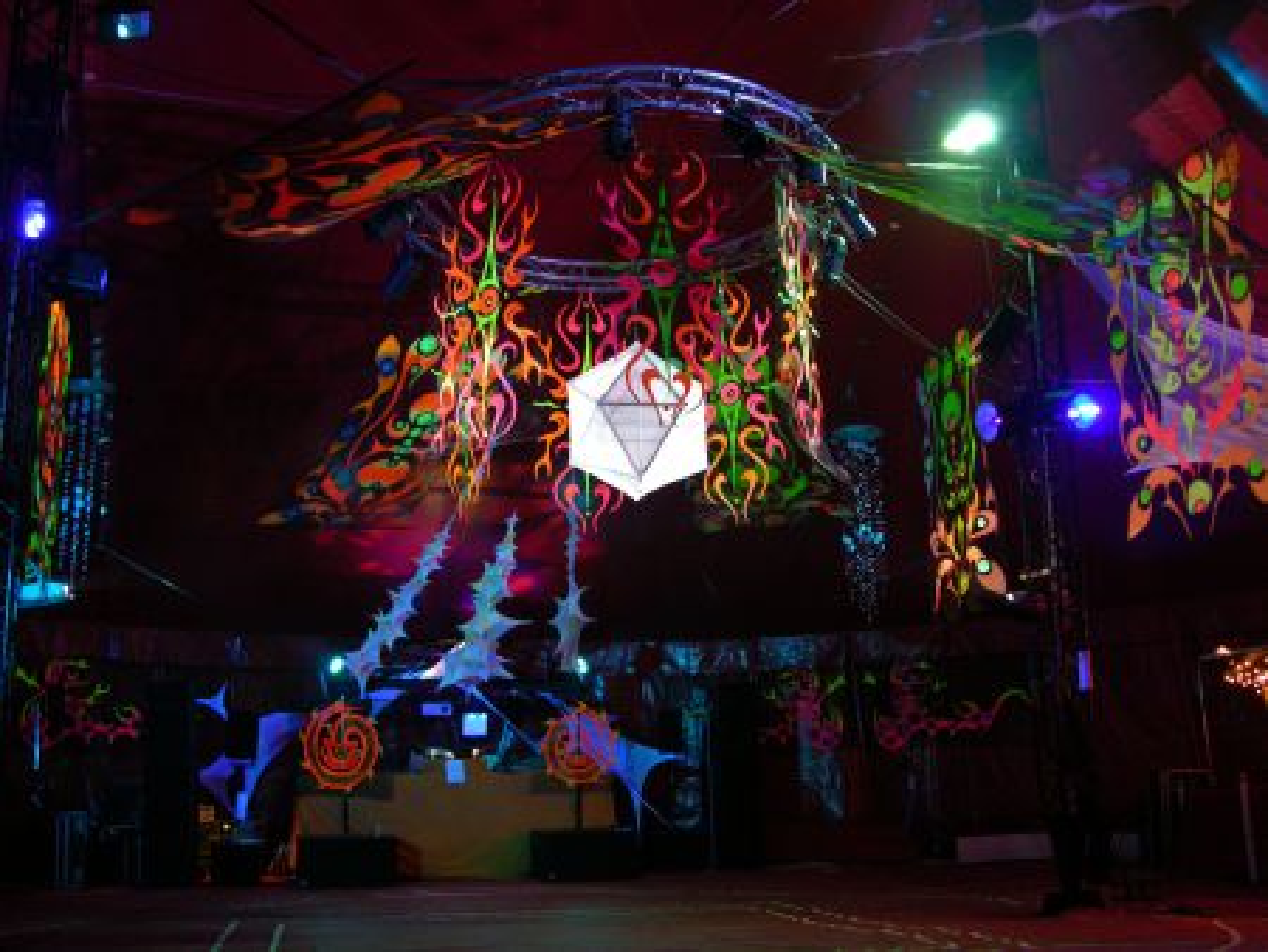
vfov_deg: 40.7
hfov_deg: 52.6
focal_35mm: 35
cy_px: 476
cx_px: 634
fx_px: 1283
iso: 200
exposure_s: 1.11
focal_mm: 8.9
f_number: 2.8
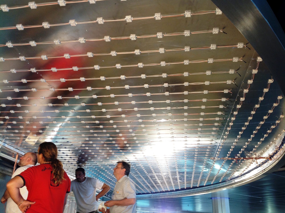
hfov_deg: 52.7
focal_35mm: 35
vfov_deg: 40.6
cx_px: 142
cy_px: 106
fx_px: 288
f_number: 2.4
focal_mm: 4.28
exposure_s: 1/30
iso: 80
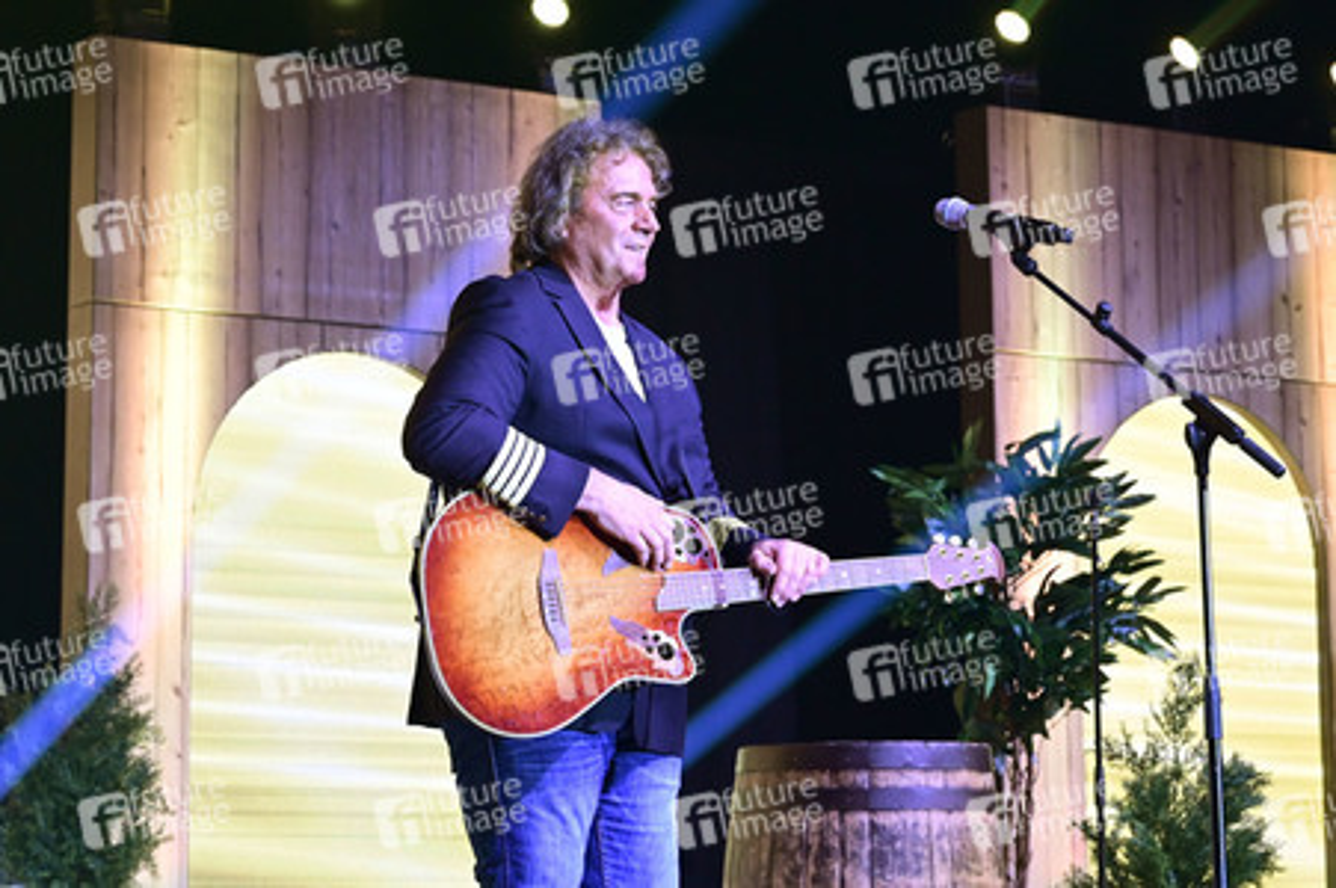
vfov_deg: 19.4
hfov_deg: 28.9
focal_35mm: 70
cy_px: 444
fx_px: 2596
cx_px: 668
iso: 3200
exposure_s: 1/250
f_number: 4.5
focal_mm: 70
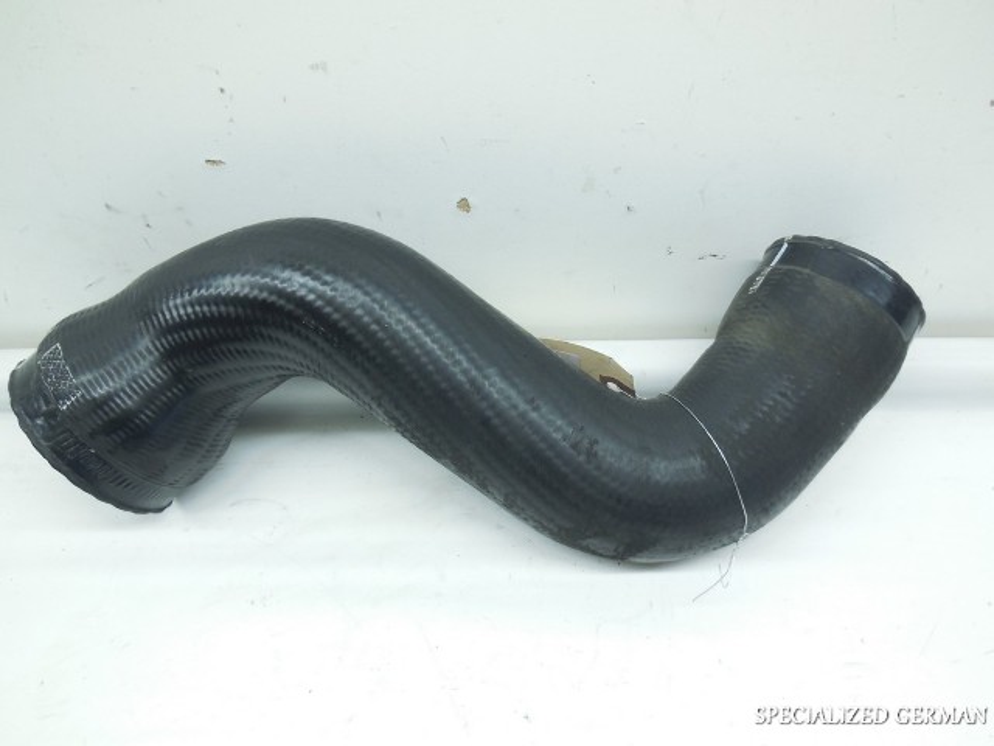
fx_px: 861
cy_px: 373
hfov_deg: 60.0
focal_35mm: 30
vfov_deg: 46.8
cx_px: 497
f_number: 3.2
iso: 125
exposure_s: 1/50
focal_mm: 5.3
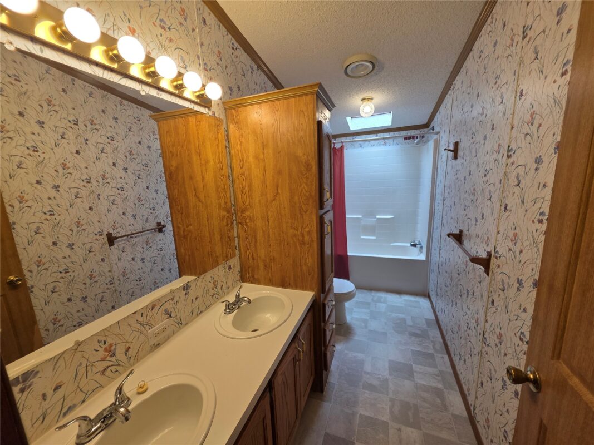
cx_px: 297
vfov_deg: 89.9
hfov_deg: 106.2
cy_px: 222
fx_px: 223
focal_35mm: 13
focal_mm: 2.2
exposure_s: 1/120
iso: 50
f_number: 1.9
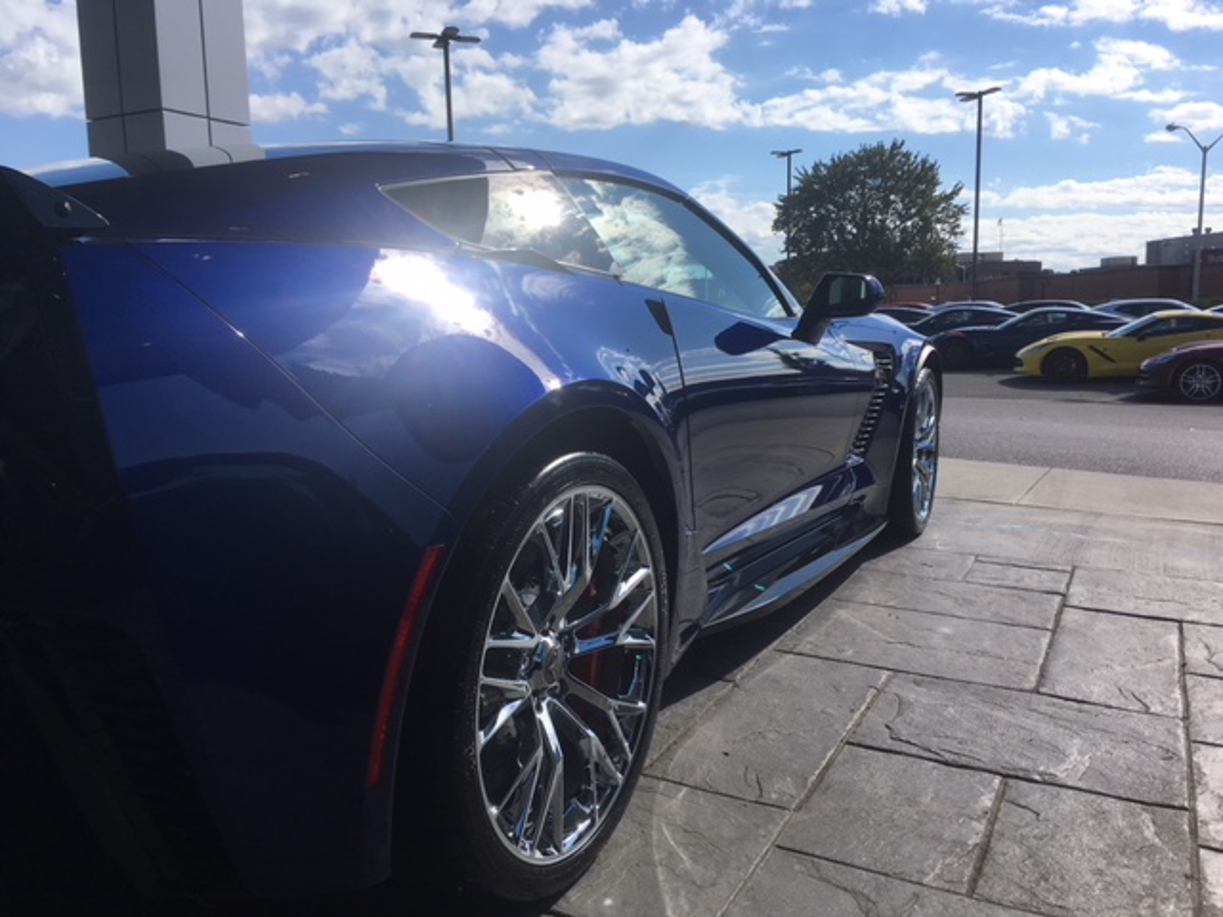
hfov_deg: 61.7
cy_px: 458
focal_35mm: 29
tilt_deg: -7.8
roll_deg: +0.7
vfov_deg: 48.2
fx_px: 1025
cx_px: 612
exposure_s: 1/2262
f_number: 2.2
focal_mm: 4.15
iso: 25
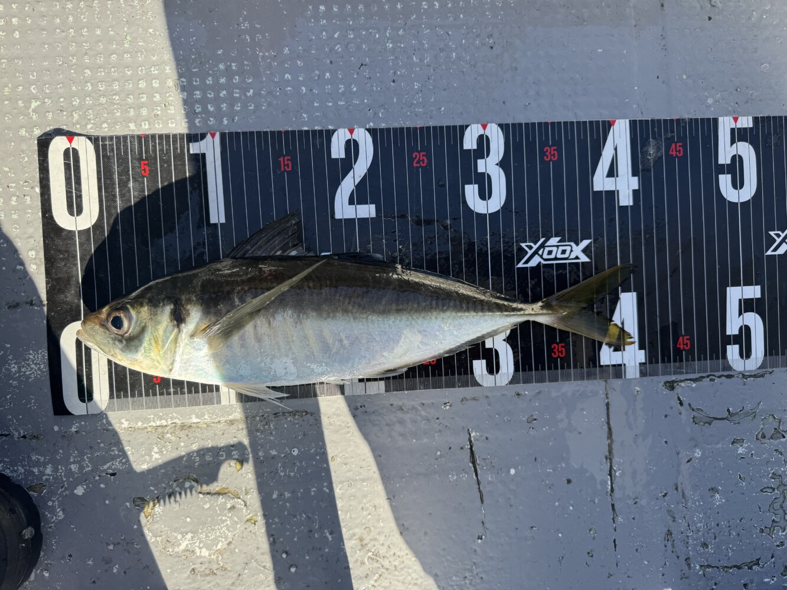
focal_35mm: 24
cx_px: 394
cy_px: 295
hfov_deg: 71.6
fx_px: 546
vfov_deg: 56.8
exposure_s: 1/1131
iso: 80
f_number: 1.78
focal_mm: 6.76
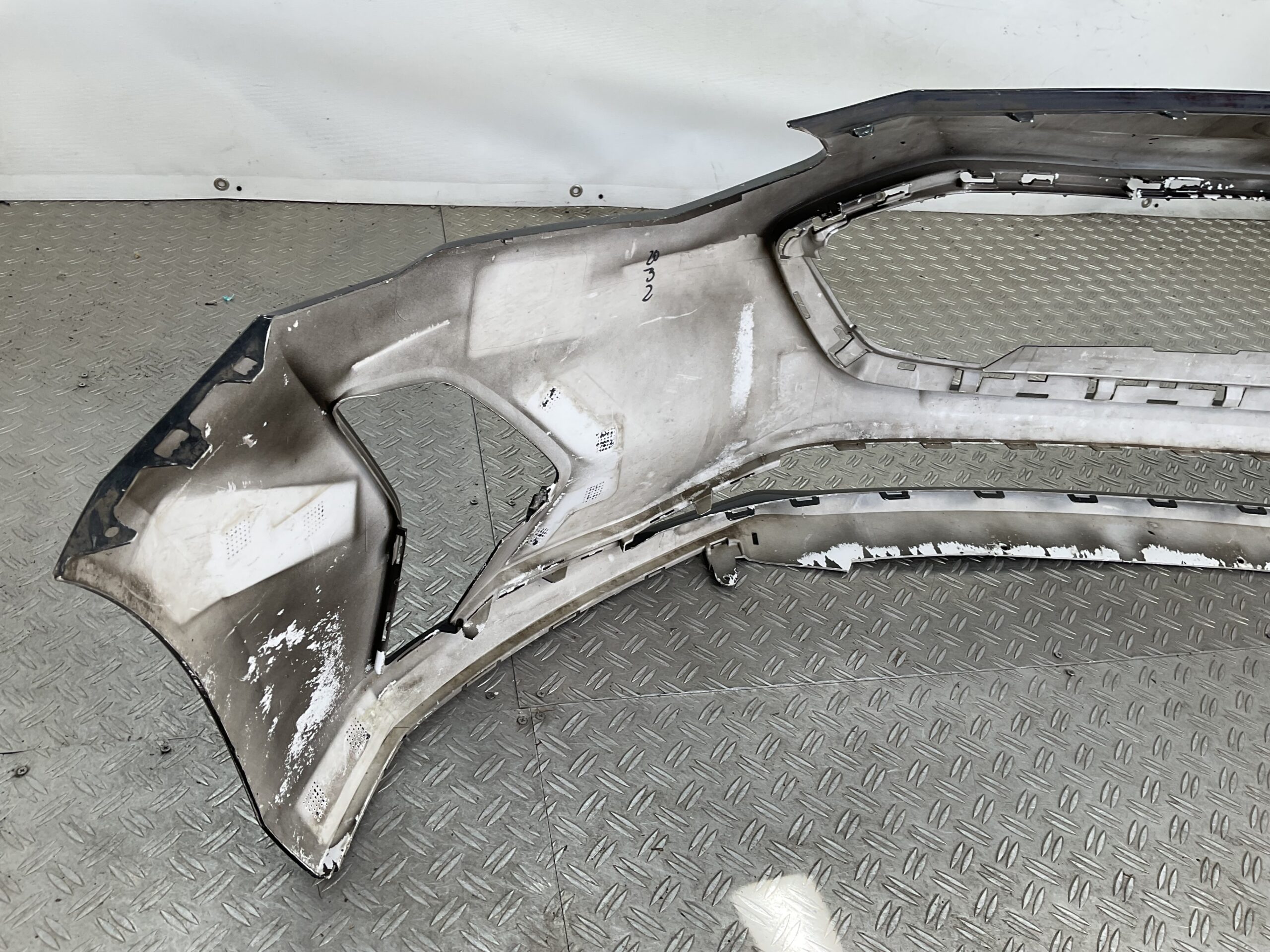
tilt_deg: -35.8
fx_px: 1064
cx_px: 635
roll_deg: -10.9
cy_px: 476
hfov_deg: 61.7
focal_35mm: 29
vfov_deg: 48.2
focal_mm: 3
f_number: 1.8
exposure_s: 1/138
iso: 16
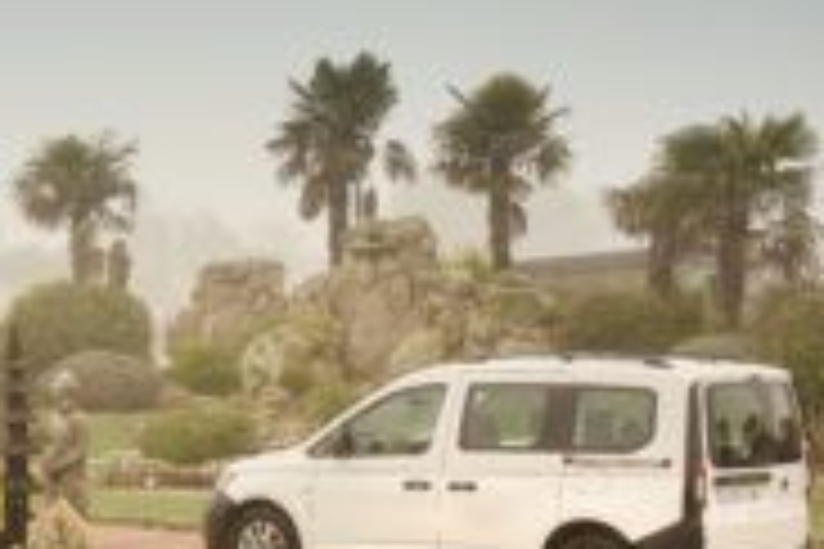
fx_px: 2220
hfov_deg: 20.4
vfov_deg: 14.0
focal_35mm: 97
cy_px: 421
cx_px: 11
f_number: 13
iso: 160
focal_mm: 39
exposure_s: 1/25
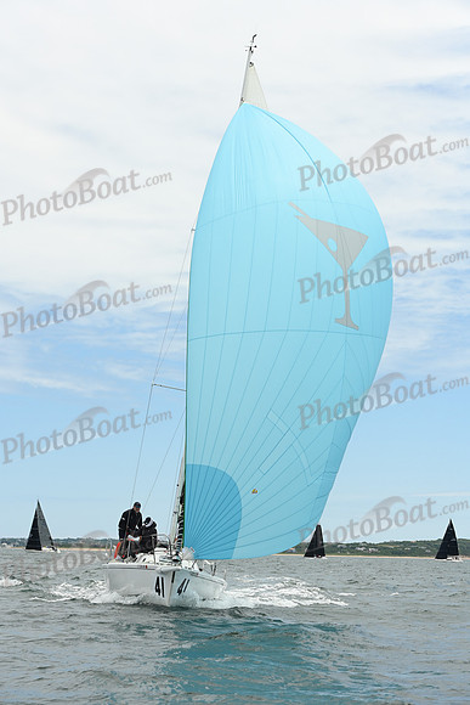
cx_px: 235
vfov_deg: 28.8
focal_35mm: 70
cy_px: 352
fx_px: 1370
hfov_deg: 19.5
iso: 320
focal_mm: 70
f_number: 8
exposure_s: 1/1000
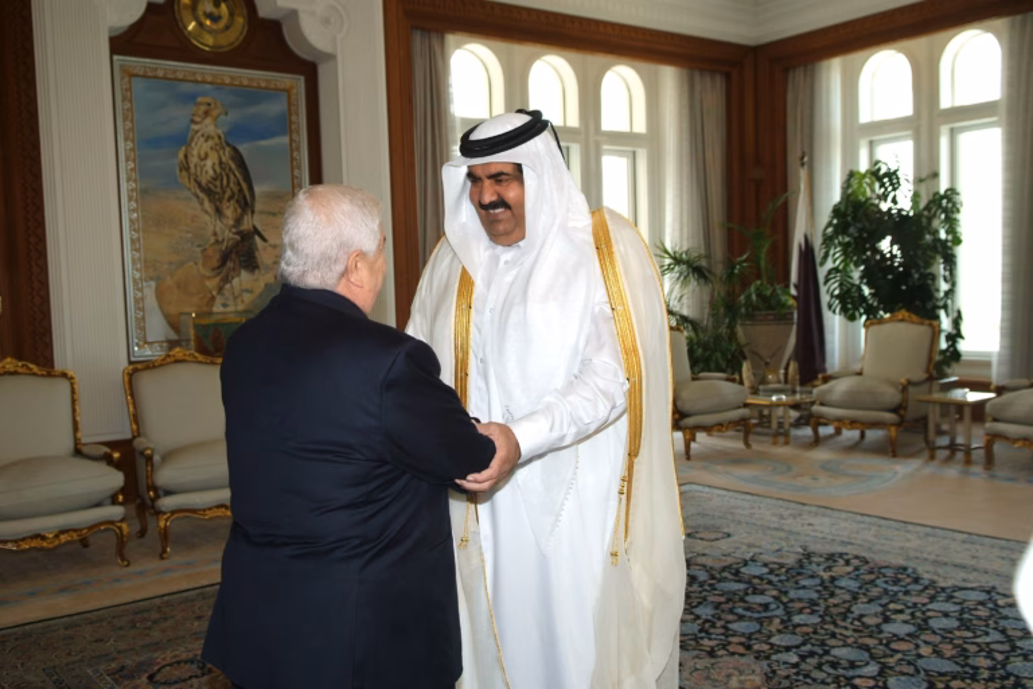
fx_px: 1004
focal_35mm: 35
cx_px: 516
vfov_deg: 37.9
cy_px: 344
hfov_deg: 54.4
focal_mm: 23
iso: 400
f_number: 4
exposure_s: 1/180
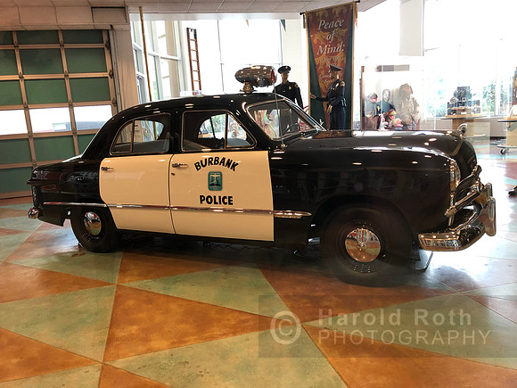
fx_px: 418
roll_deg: +4.5
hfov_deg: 63.4
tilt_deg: -10.0
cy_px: 194
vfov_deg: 49.7
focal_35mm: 28
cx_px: 258
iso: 40
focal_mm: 4
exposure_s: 1/20
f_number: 1.8
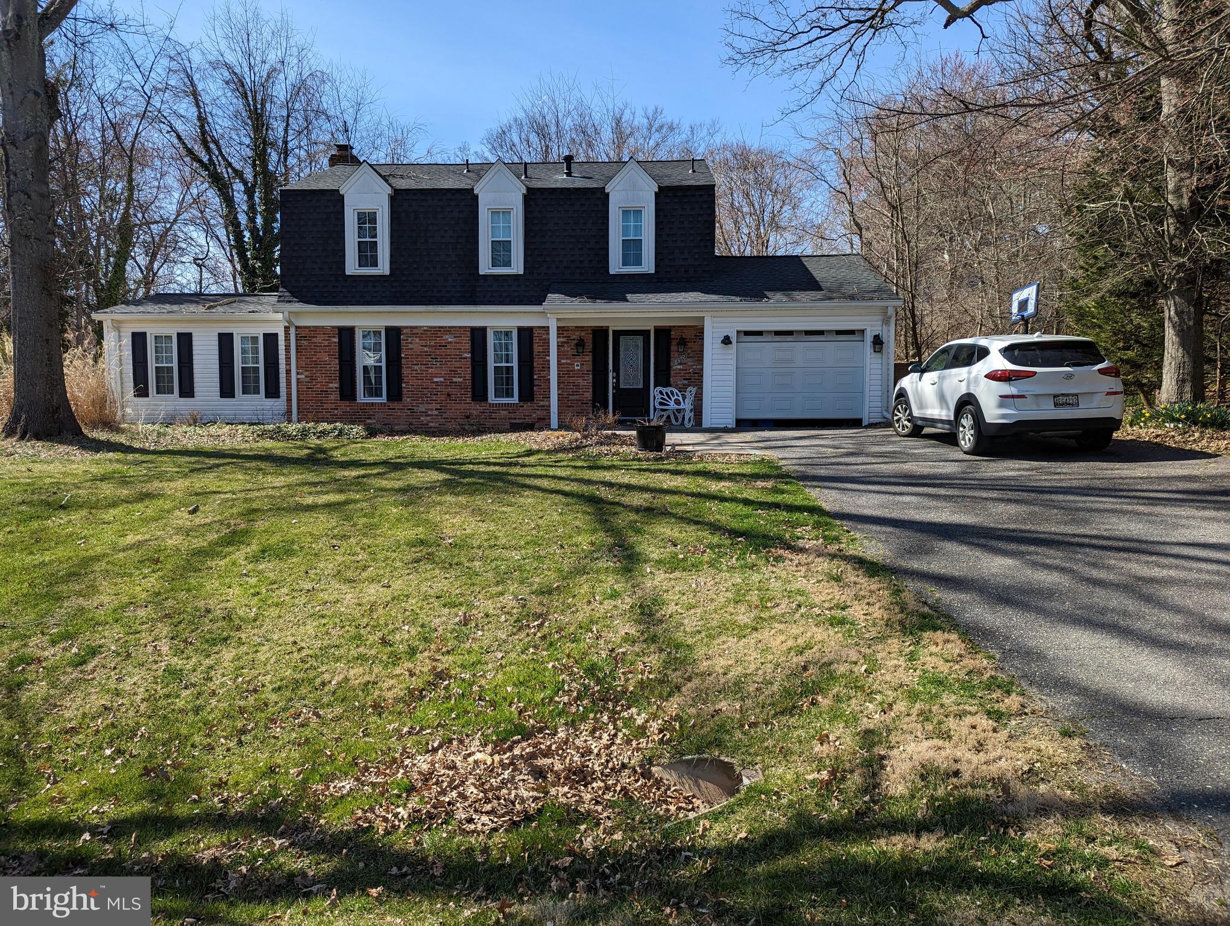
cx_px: 615
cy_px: 463
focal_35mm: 24
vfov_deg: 56.9
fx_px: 854
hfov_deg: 71.5
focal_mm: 6.81
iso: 46
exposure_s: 1/1664
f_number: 1.85
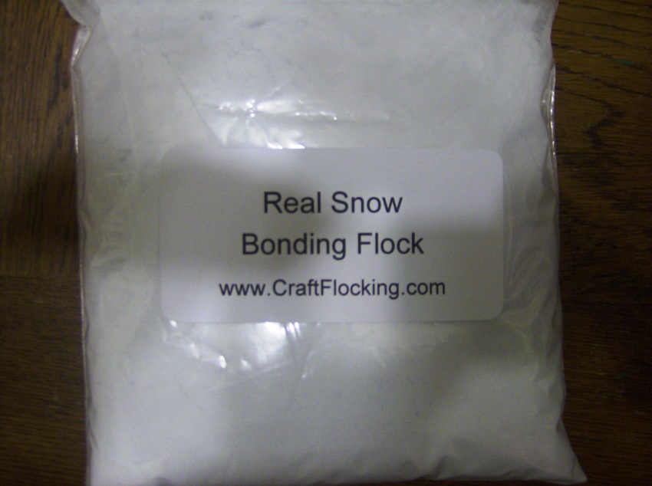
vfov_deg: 39.5
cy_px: 243
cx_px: 326
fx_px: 677
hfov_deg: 51.4
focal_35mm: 36
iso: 200
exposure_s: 1/25
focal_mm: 6
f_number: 2.8
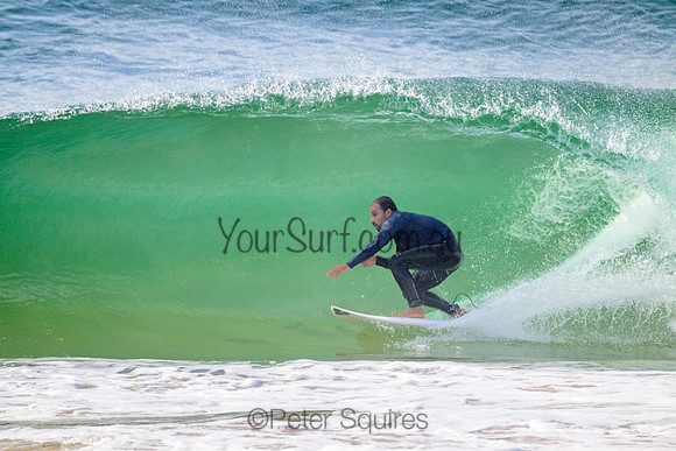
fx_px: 15025
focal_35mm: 800
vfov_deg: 1.7
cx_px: 338
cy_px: 226
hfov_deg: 2.6
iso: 1400
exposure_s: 1/2000
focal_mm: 800
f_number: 11
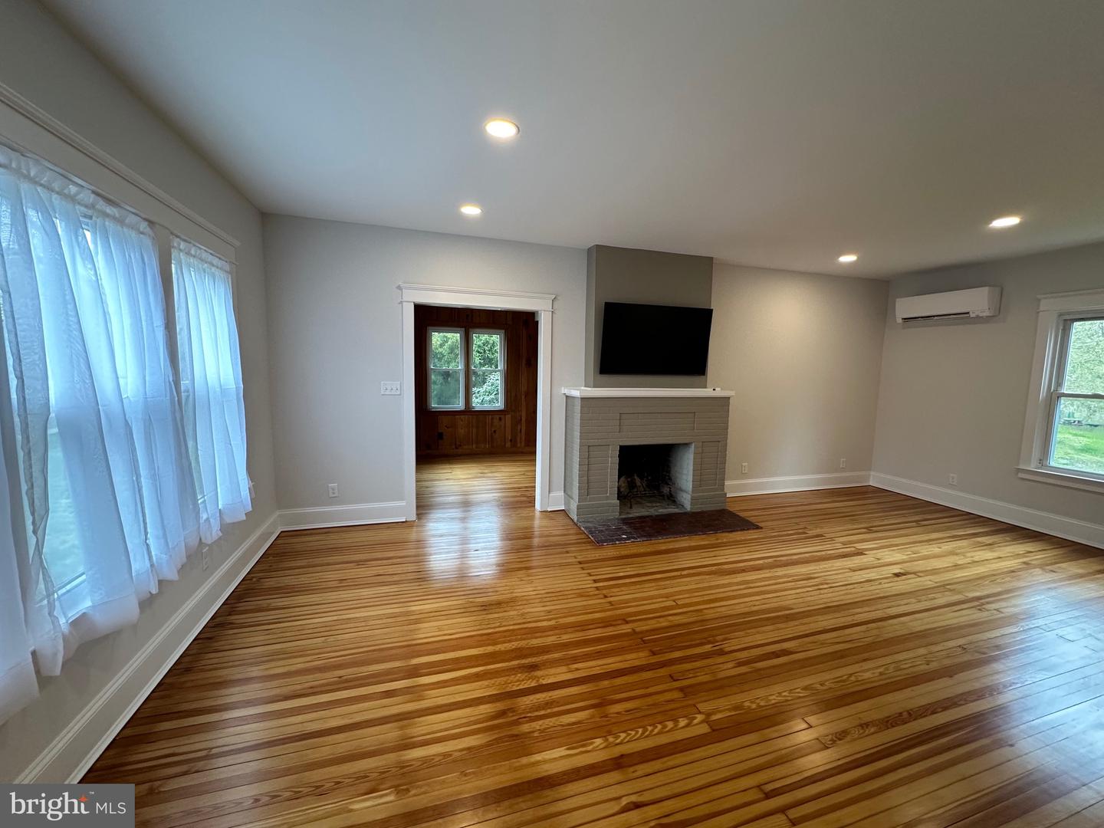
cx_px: 552
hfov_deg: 102.1
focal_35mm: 14
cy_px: 414
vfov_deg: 85.7
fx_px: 446
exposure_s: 1/120
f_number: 2.2
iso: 160
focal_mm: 2.22
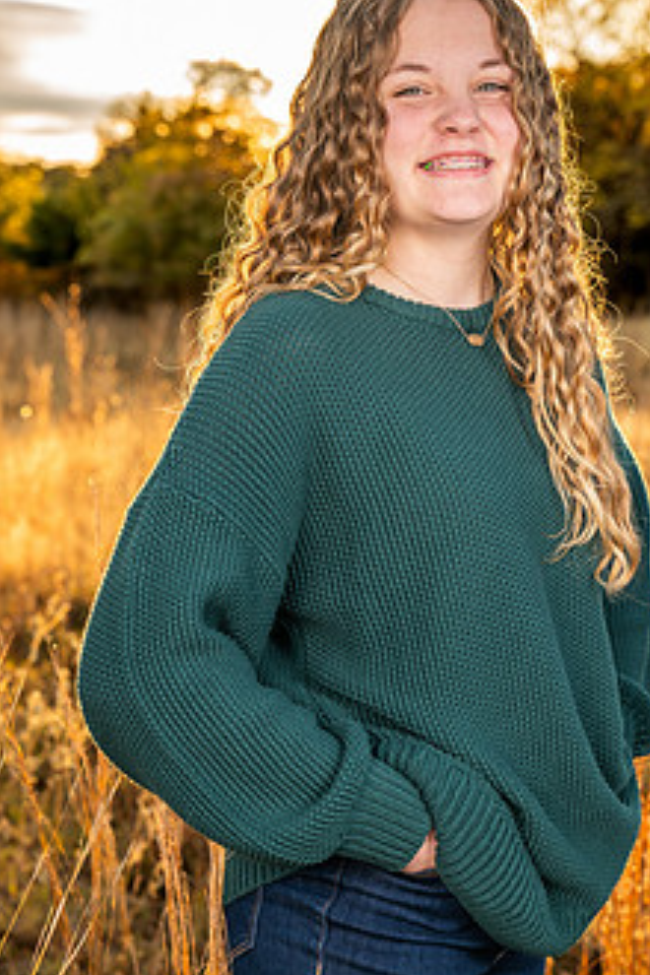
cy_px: 425
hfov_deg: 17.2
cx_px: 417
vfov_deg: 25.7
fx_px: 2139
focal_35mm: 79
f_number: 5
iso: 80
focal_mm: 58
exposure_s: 1/200
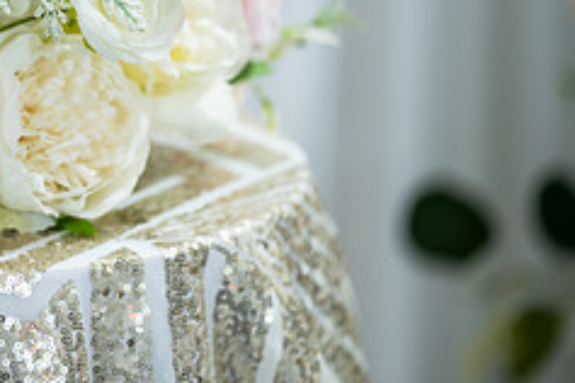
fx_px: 6229
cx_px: -17
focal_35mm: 390
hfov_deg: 5.3
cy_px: 34
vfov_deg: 3.5
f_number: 2
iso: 640
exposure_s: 1/200
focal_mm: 150
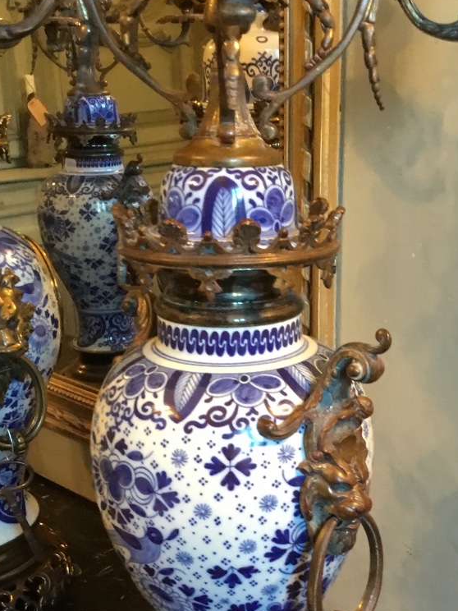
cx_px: 259
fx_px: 882
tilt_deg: -23.2
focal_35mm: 50
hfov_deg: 29.1
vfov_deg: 37.6
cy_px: 430
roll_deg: +2.8
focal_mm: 3.3
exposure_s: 1/17
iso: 200
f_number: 2.4
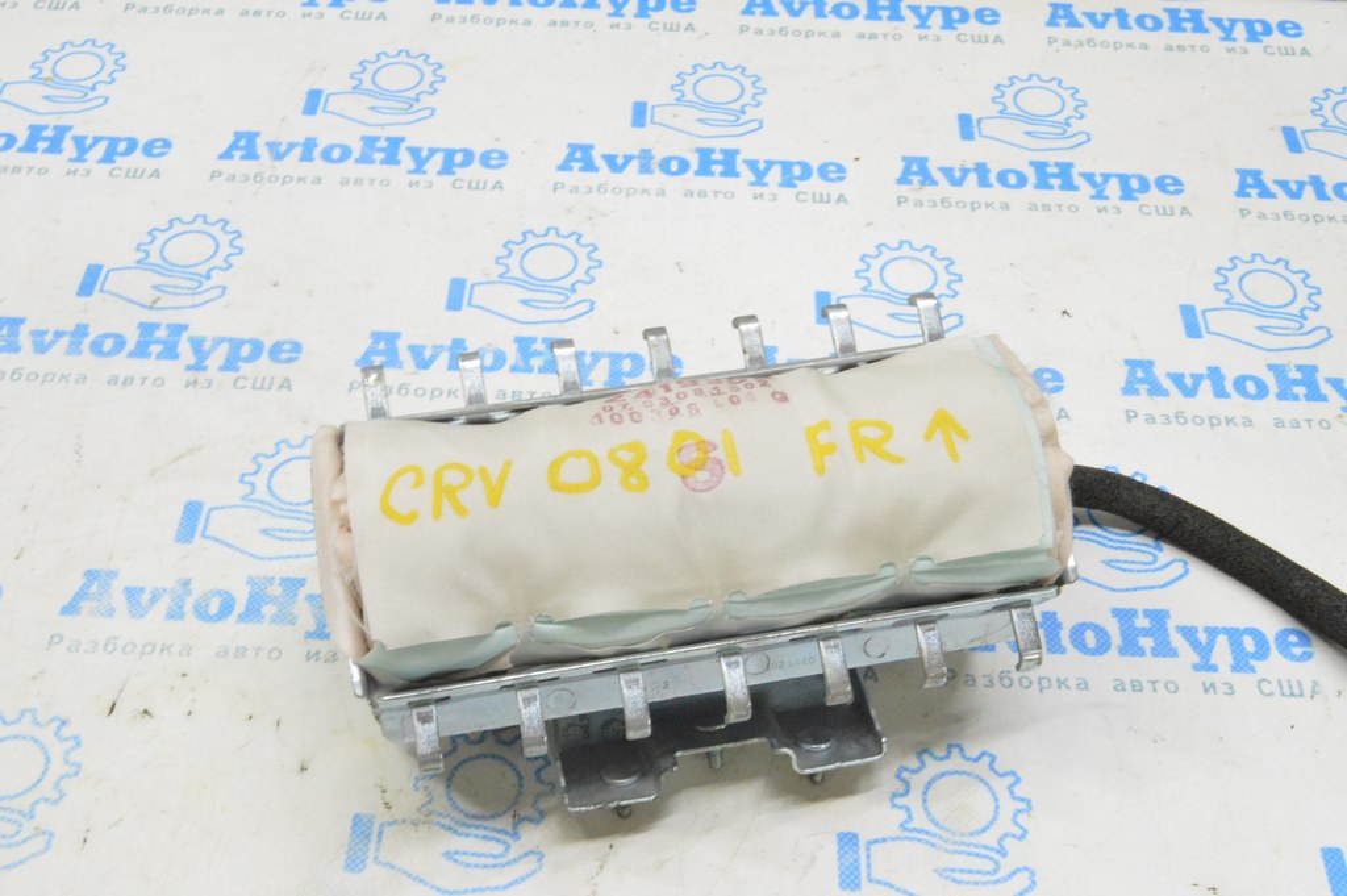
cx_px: 674
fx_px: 1682
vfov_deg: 29.8
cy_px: 448
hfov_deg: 43.6
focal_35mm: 45
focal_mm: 30
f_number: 20
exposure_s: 1/15
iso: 6400
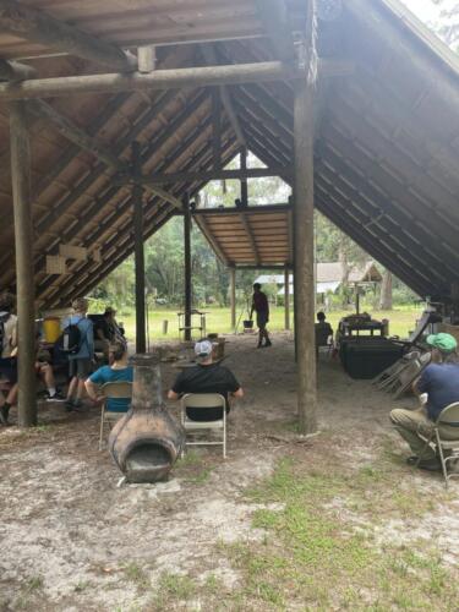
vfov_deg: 67.3
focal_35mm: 26
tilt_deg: -1.0
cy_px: 306
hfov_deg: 53.1
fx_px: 460
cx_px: 230
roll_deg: +1.5
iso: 80
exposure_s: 1/121
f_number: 1.6
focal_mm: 4.2
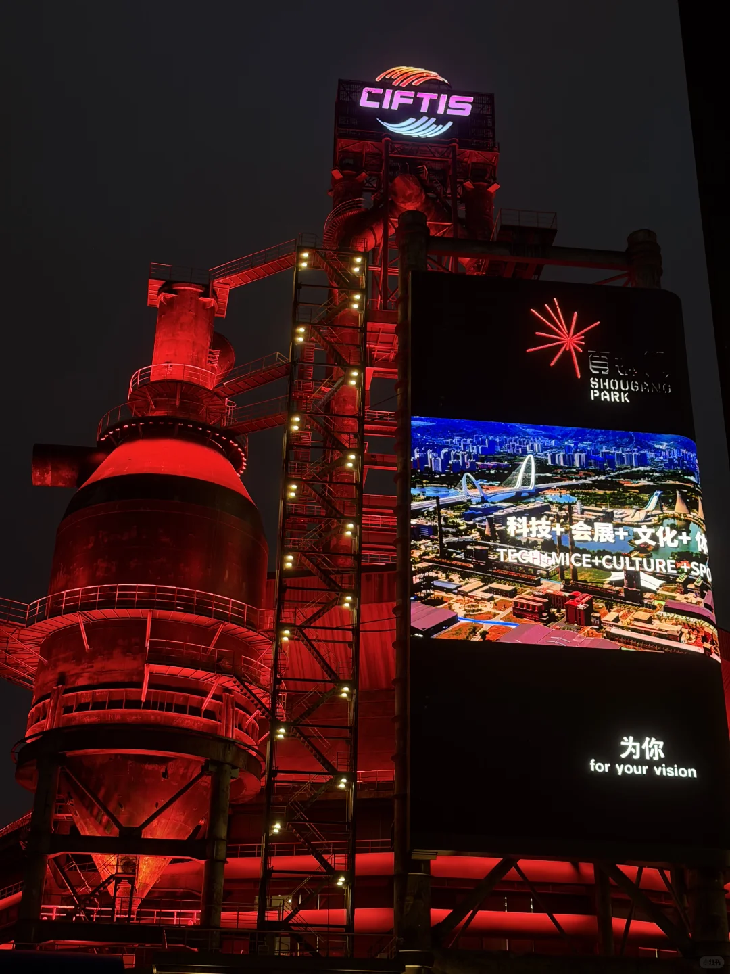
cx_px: 365
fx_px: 1350
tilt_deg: +27.8
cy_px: 487
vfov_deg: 39.7
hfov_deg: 30.3
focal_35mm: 48
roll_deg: -1.6
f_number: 1.78
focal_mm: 6.76
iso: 320
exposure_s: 1/40
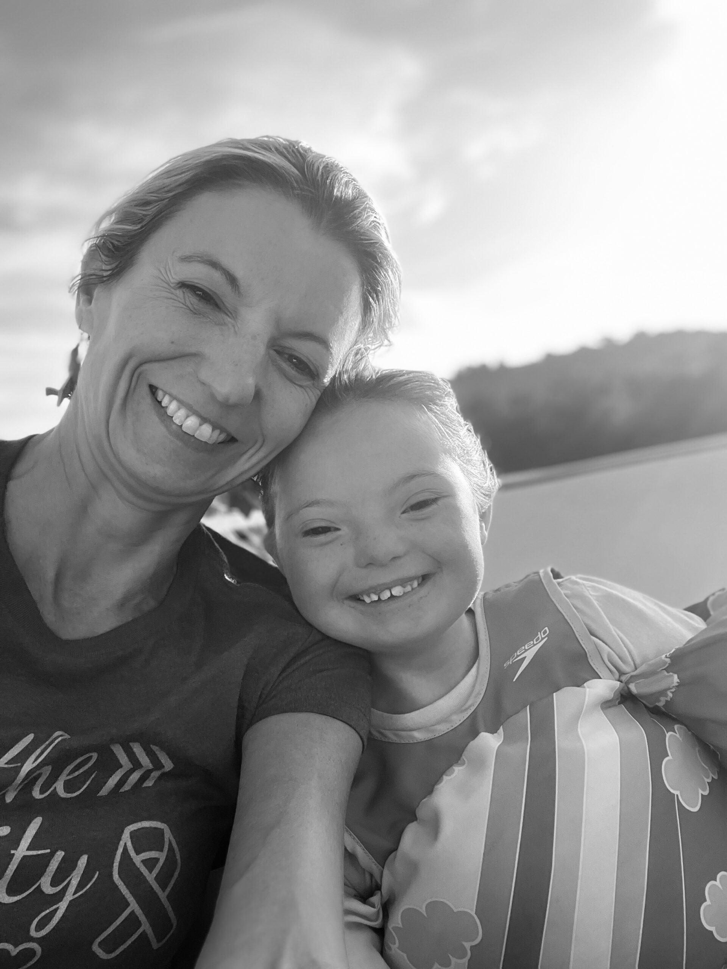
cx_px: 364
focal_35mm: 30
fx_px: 840
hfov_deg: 46.8
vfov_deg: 60.0
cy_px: 484
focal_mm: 2.71
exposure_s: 1/249
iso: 32
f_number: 2.2
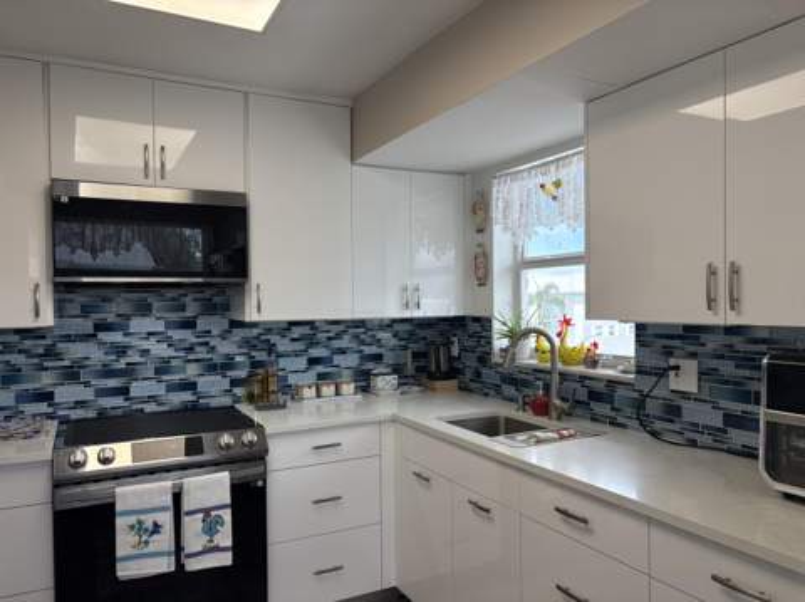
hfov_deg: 67.4
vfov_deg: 53.0
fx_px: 604
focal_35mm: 26
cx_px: 402
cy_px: 301
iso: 125
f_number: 1.6
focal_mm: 5.96
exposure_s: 1/227
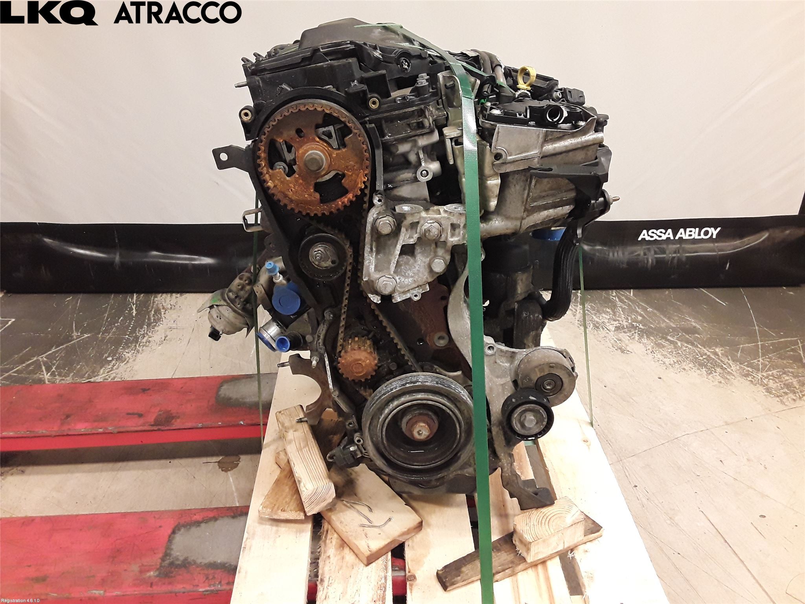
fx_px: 651
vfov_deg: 49.7
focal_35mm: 28
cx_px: 402
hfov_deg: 63.4
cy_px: 302
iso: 200
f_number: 1.9
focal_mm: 2.91
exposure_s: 1/50
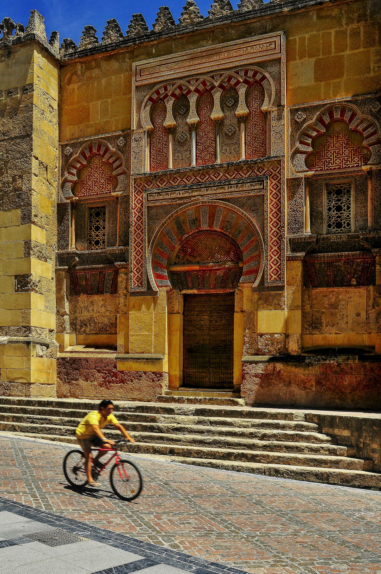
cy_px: 287
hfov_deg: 43.5
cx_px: 190
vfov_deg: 62.0
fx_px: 477
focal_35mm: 30
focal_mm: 20
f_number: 10
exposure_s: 1/80
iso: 250
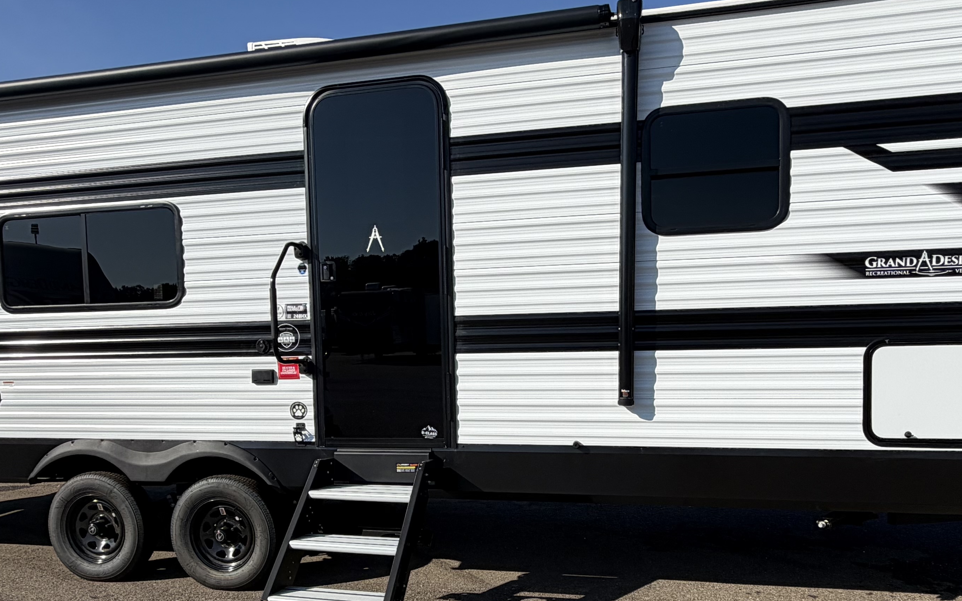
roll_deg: +1.8
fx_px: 813
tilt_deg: -3.3
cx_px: 444
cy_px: 389
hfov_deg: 61.2
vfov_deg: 40.2
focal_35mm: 31
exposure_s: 1/1125
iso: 20
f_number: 2.2
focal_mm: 2.22
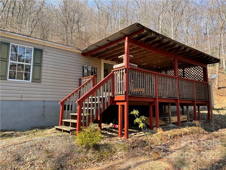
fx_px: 170
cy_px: 85
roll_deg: -0.3
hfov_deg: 67.3
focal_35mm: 26
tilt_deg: +9.0
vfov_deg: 53.1
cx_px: 113
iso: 32
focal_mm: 4.2
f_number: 1.6
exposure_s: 1/654
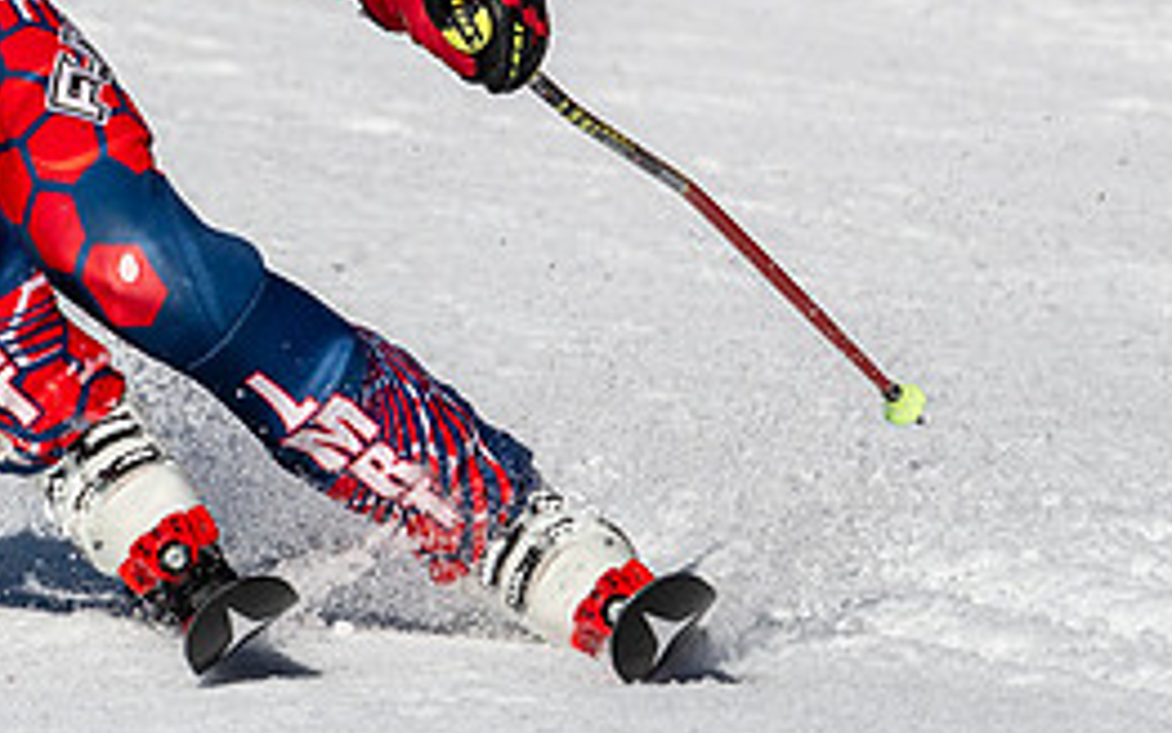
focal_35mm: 1520
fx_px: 48571
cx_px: 173
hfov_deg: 1.4
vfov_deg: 0.9
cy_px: 45
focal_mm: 400
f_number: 8
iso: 200
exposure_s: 1/2000
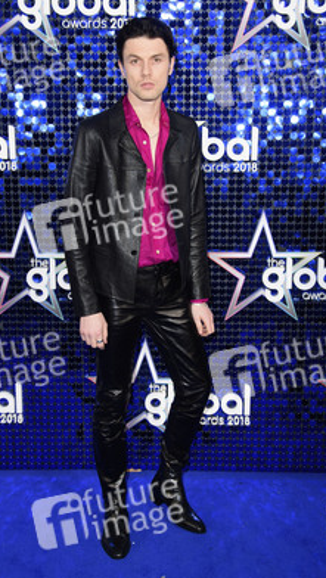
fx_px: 721
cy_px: 293
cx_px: 151
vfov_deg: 43.7
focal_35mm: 47
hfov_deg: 25.5
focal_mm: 44
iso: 800
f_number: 5.6
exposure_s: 1/250
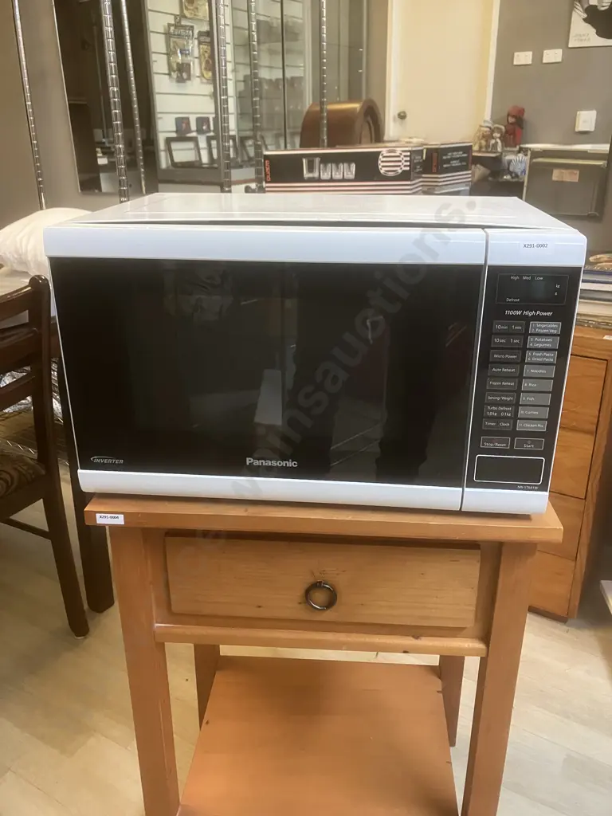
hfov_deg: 49.7
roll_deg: +0.5
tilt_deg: -20.8
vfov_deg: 63.4
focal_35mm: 28
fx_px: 660
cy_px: 408
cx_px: 306
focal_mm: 3.99
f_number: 1.8
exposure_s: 1/50
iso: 320
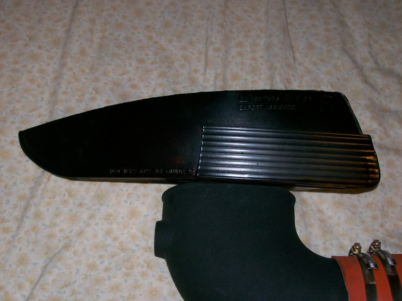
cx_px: 201
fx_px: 650
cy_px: 150
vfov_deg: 26.1
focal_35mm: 56
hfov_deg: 34.4
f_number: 3.4
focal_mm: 9.4
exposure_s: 1/83.6
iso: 80
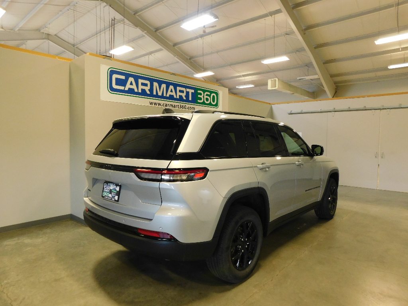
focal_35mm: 23
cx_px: 204
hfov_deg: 73.9
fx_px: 271
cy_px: 153
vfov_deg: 58.9
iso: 320
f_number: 3
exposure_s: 1/30
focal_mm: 4
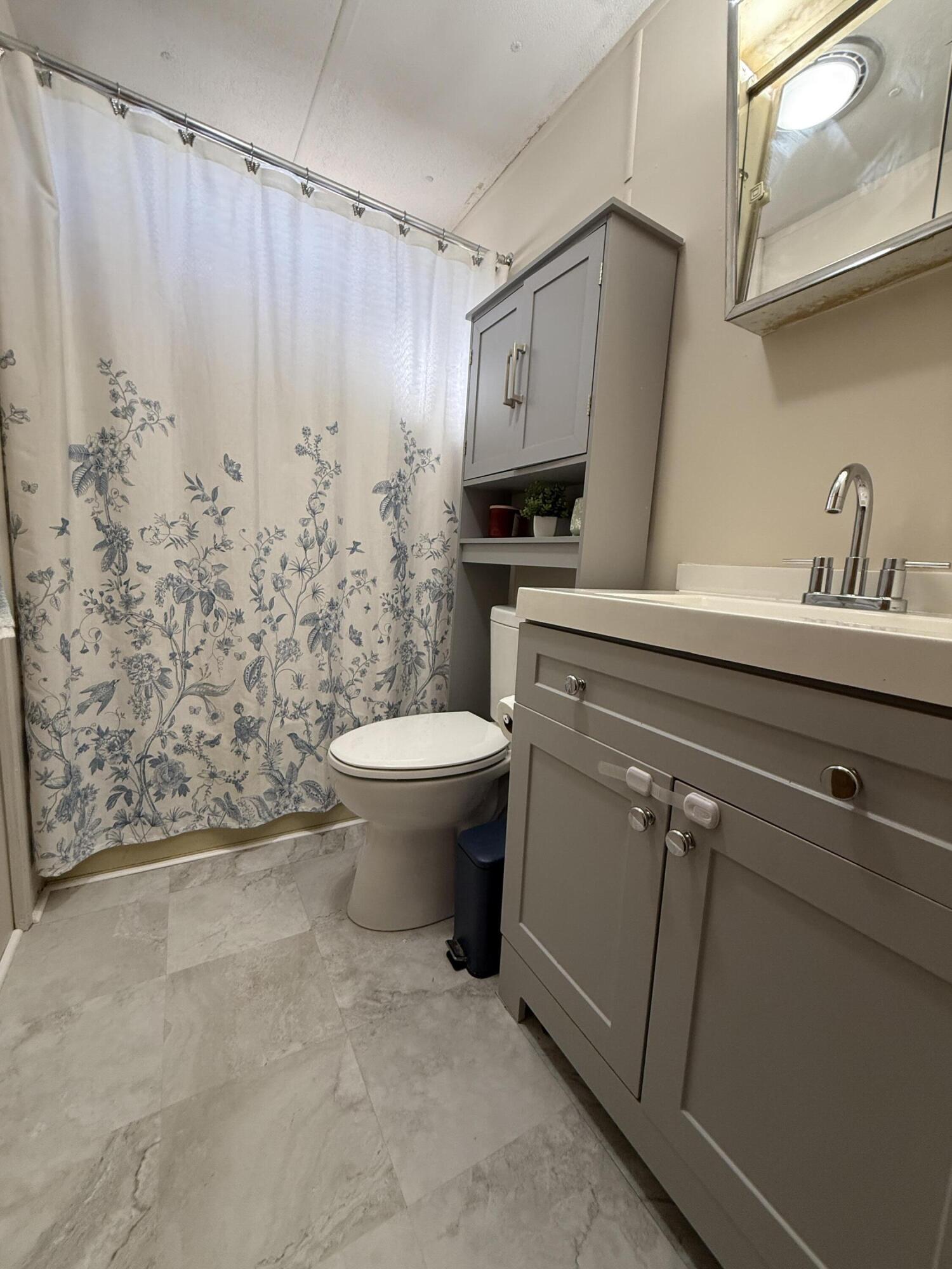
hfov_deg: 85.7
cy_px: 634
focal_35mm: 14
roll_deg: -3.5
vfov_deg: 102.1
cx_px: 476
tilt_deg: -7.8
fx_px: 513
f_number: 2.2
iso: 250
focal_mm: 2.22
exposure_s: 1/60
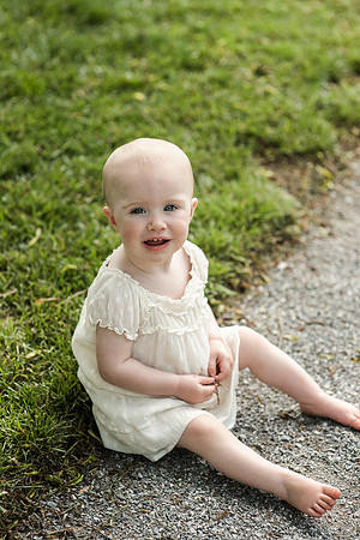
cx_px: 180
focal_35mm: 85
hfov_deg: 16.1
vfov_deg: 23.9
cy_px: 270
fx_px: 1275
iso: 800
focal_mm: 85
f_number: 3.5
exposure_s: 1/4000
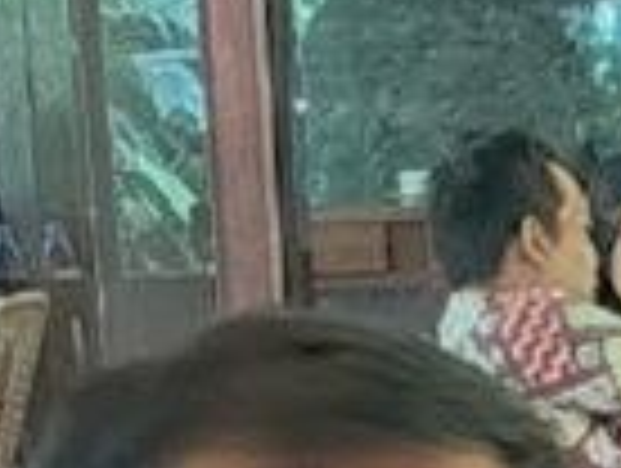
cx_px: 1048
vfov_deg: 3.5
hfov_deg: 4.8
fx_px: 7314
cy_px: 1696
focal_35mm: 407
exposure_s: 1/25
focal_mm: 5.27
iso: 457
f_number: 1.7
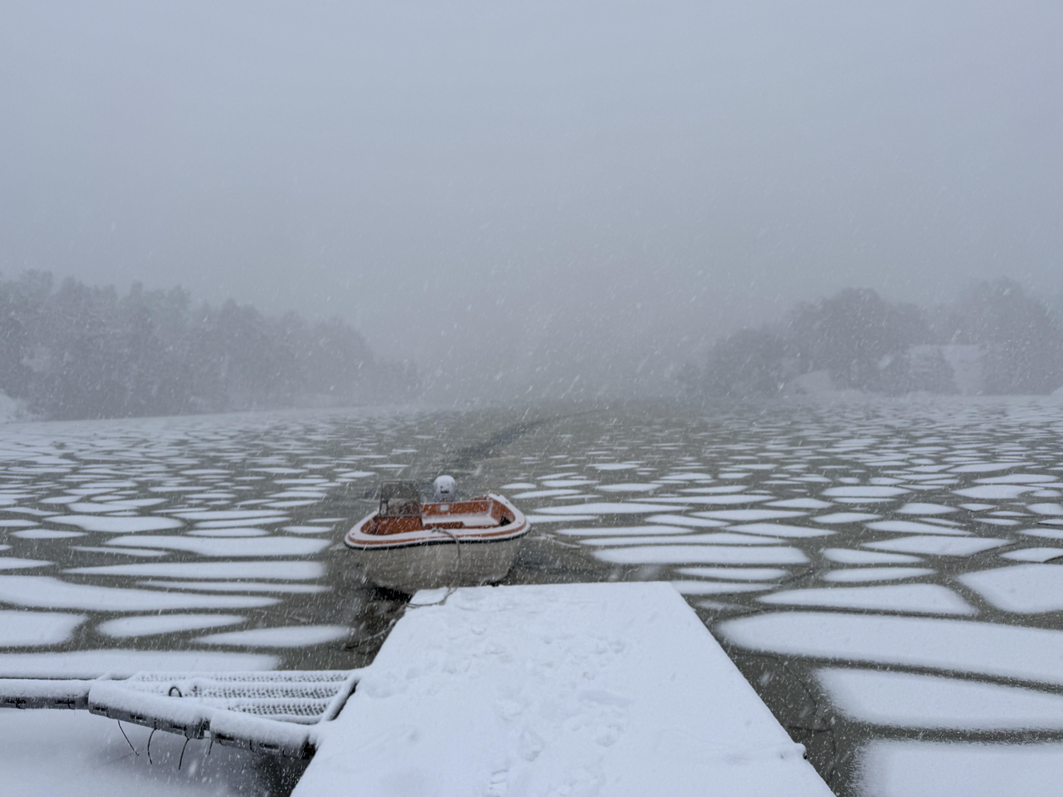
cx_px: 503
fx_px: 798
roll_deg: +1.6
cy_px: 365
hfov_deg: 67.3
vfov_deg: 53.0
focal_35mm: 26
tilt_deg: +2.2
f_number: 1.78
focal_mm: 6.76
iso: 64
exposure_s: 1/189
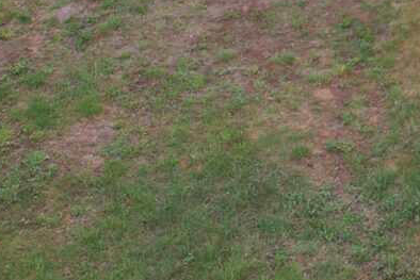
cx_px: 906
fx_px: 1669
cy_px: -482
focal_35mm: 143
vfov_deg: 8.4
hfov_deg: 12.3
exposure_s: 1/15
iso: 200
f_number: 2.8
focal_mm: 8.38
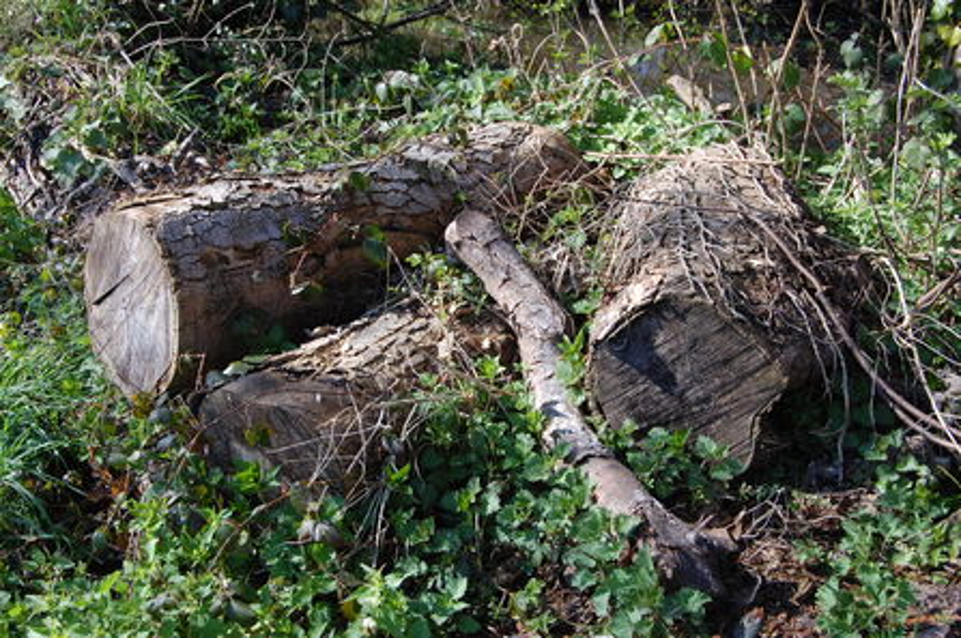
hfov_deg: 42.4
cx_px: 480
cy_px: 319
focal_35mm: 46
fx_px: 1240
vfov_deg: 28.9
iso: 200
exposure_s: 1/100
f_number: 8
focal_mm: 31
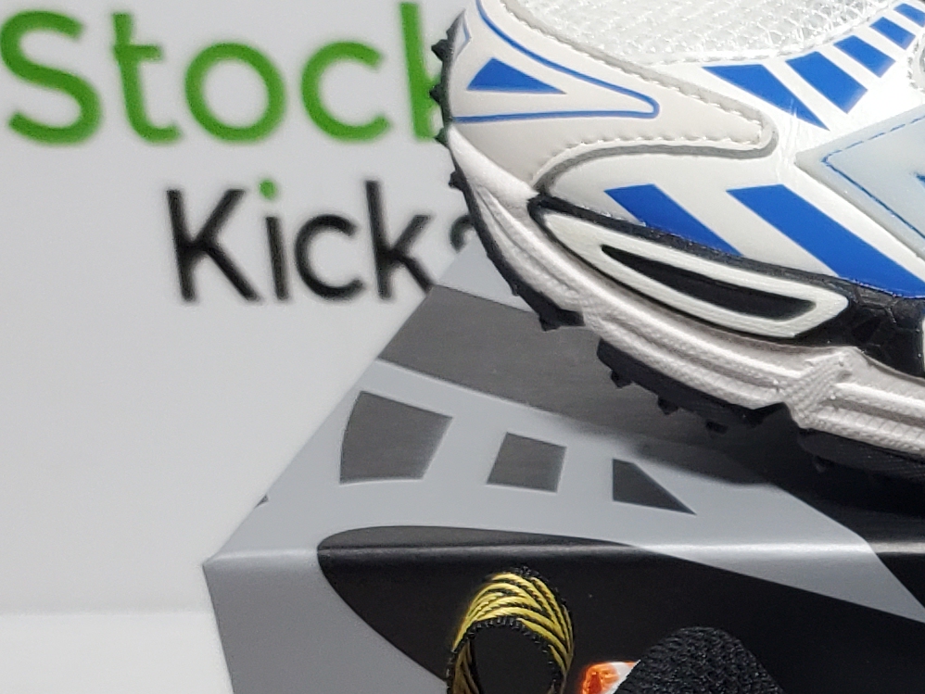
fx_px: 2806
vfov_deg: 13.9
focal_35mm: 105
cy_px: 671
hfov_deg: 16.5
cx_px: 1522
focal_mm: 4.3
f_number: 1.5
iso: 50
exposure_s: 1/460
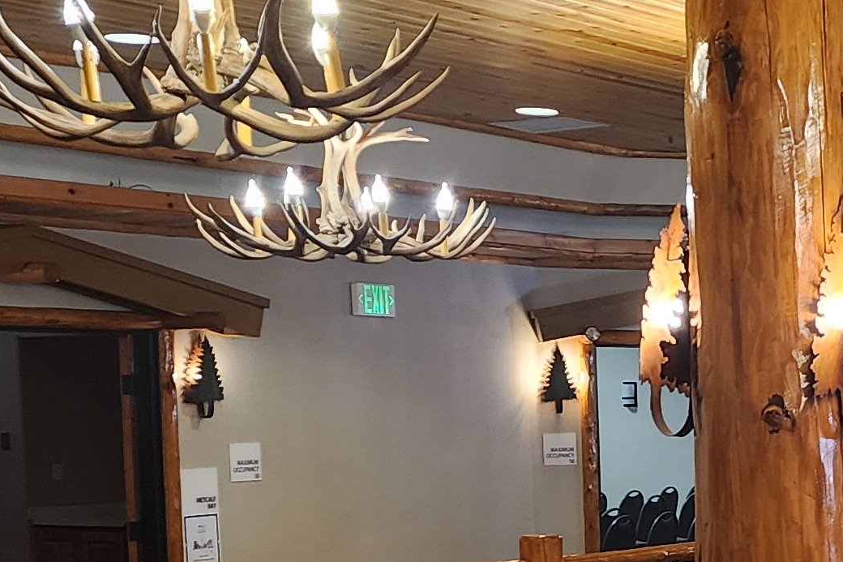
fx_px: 2154
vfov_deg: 14.6
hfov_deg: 20.6
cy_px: 575
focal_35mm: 92
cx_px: 1021
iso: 400
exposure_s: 1/120
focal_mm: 6.4
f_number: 1.8
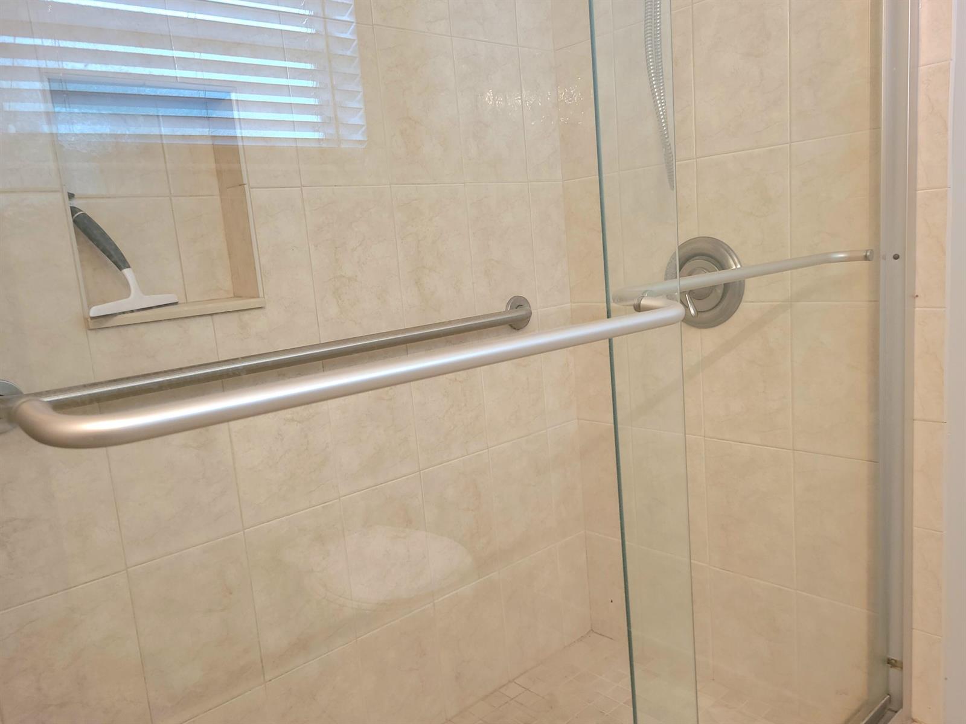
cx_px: 483
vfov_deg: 53.1
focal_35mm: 26
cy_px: 362
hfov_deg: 67.3
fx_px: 726
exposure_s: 1/15
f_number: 1.8
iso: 40
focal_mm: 5.4
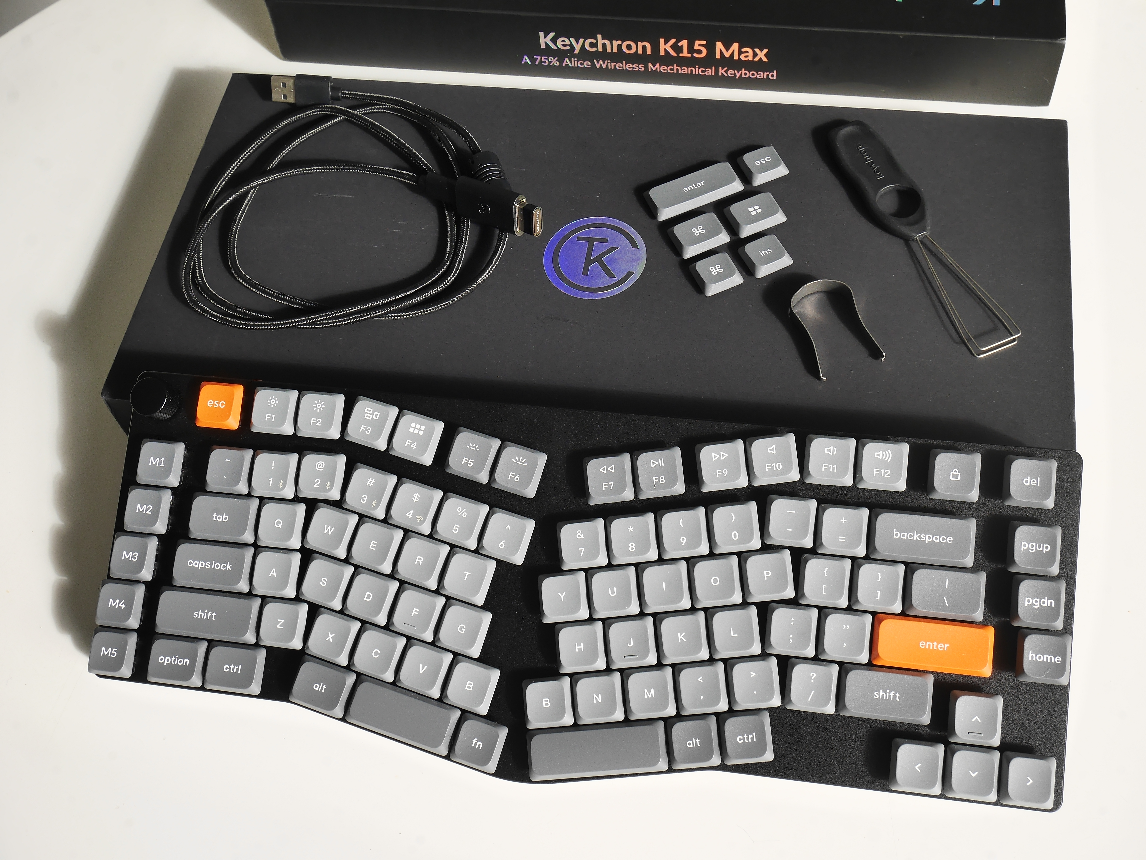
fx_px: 1325
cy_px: 430
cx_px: 573
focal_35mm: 40
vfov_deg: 36.0
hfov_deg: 46.8
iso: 200
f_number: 8
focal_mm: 20
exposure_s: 1/60
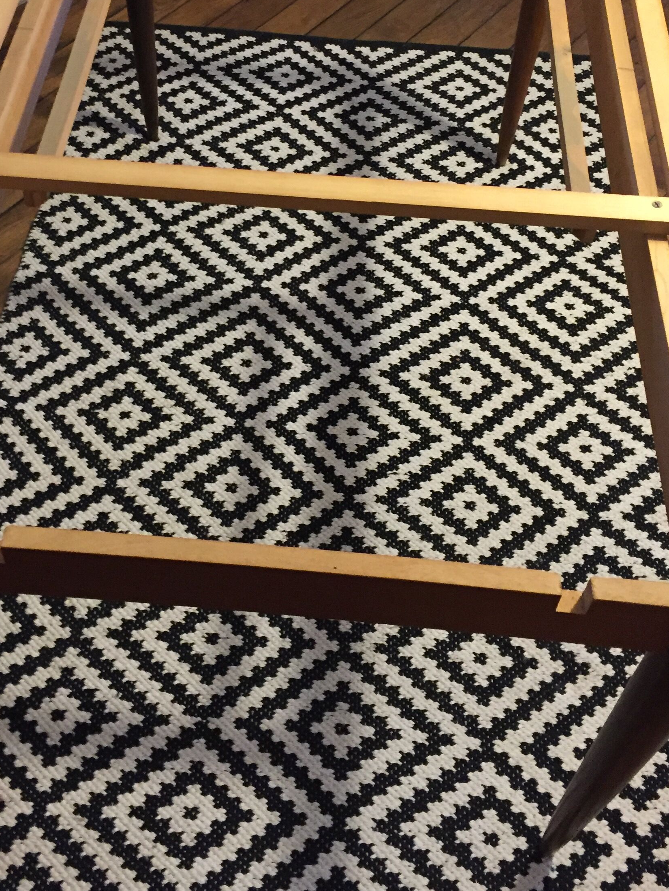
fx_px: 1108
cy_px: 288
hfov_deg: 33.5
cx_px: 278
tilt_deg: -48.5
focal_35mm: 43
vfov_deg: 43.2
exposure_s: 1/17
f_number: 2.2
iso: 500
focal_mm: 4.15
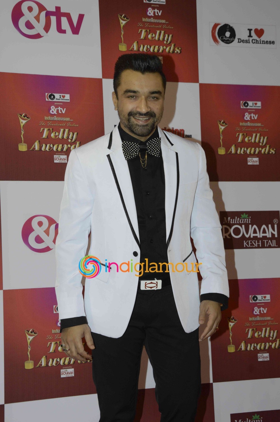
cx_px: 140
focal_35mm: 78
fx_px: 912
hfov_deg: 17.5
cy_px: 211
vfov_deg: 26.0
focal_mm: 52
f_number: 8
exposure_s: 1/160
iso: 800
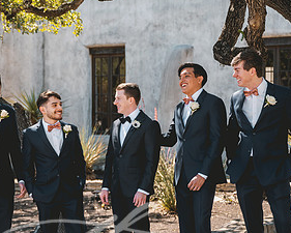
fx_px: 750
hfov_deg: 21.9
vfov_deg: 17.6
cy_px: 144
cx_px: 97
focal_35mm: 87
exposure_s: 1/800
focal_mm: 45
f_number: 2.8
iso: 160
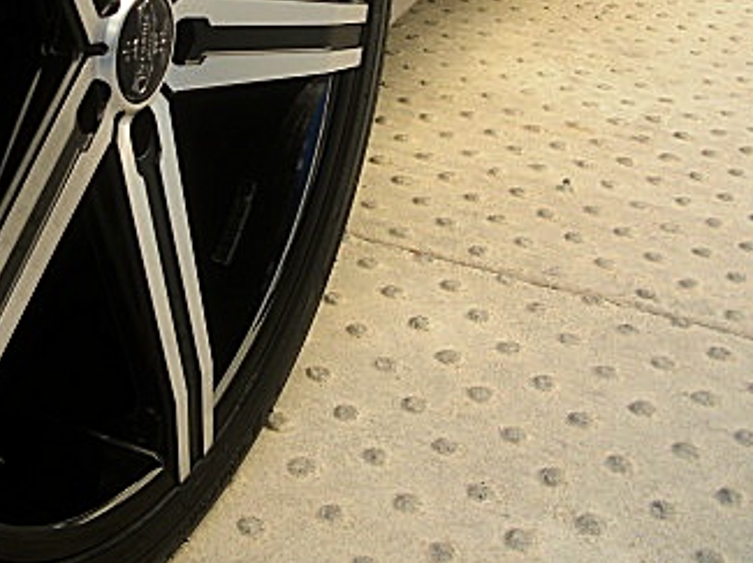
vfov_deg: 20.2
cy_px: 37
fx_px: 1543
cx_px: 227
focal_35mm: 71
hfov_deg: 27.2
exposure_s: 1/125
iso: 50
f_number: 2.8
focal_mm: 6.3
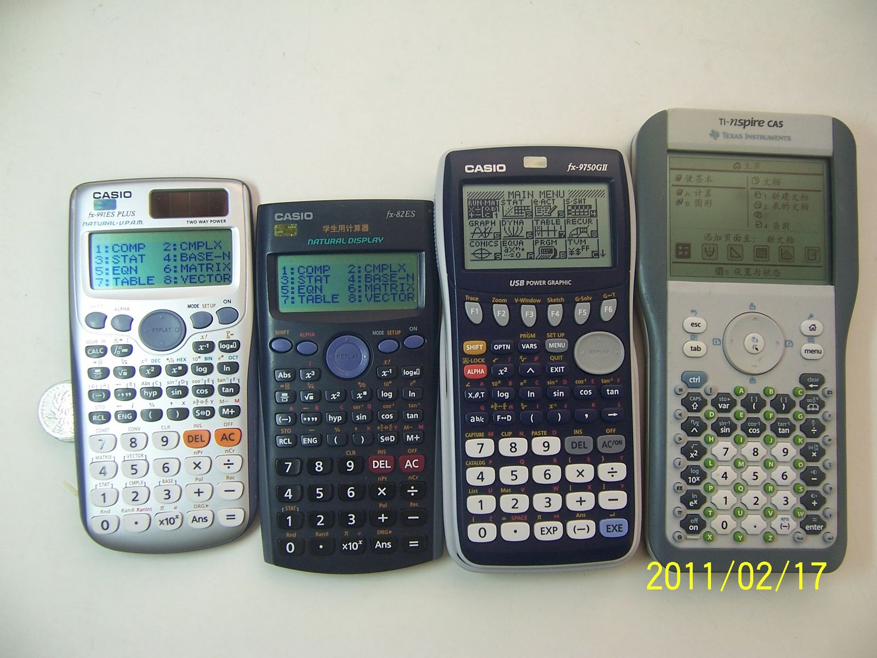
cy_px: 329
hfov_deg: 55.4
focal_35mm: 33
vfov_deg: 42.9
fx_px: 836
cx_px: 438
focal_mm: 5.5
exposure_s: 1/30
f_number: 3.4
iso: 80
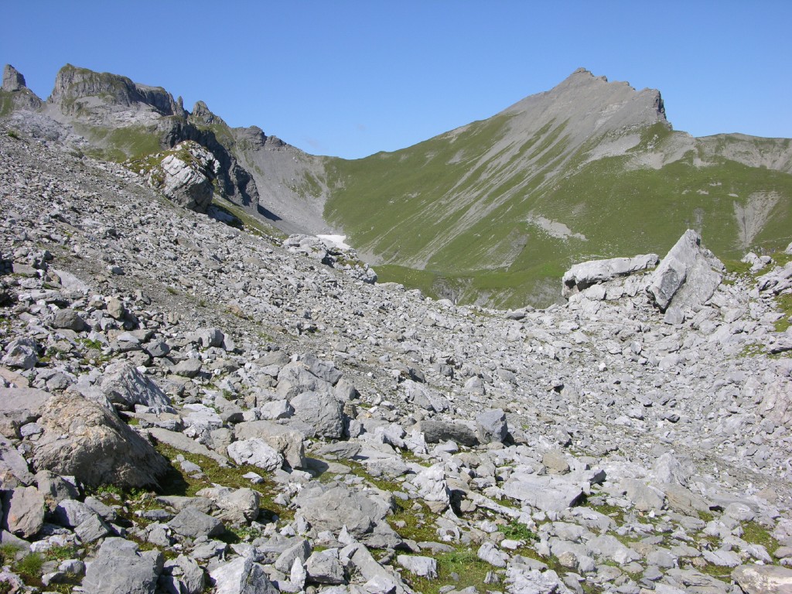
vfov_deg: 40.7
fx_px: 801
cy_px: 297
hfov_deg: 52.6
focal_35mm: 35
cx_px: 396
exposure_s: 1/231
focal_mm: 8.9
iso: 50
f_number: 6.3
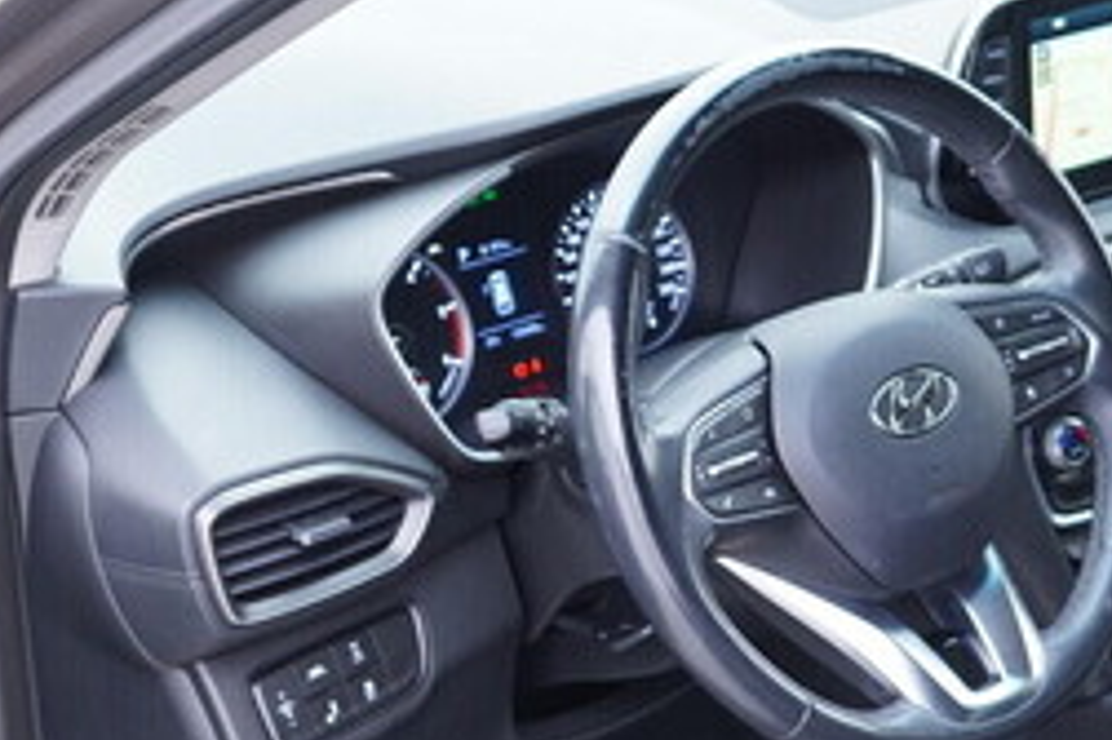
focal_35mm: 79
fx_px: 2439
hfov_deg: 25.7
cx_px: 514
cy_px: 552
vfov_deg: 17.2
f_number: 2.8
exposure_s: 1/40
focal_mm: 24
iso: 400
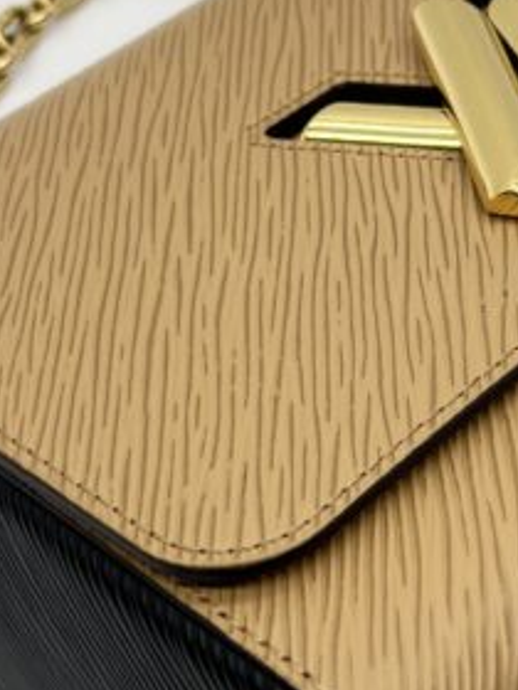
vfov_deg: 20.6
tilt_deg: -49.2
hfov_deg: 15.4
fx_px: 1895
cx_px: 459
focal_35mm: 95
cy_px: 301
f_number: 1.5
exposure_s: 1/197
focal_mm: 5.7
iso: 40
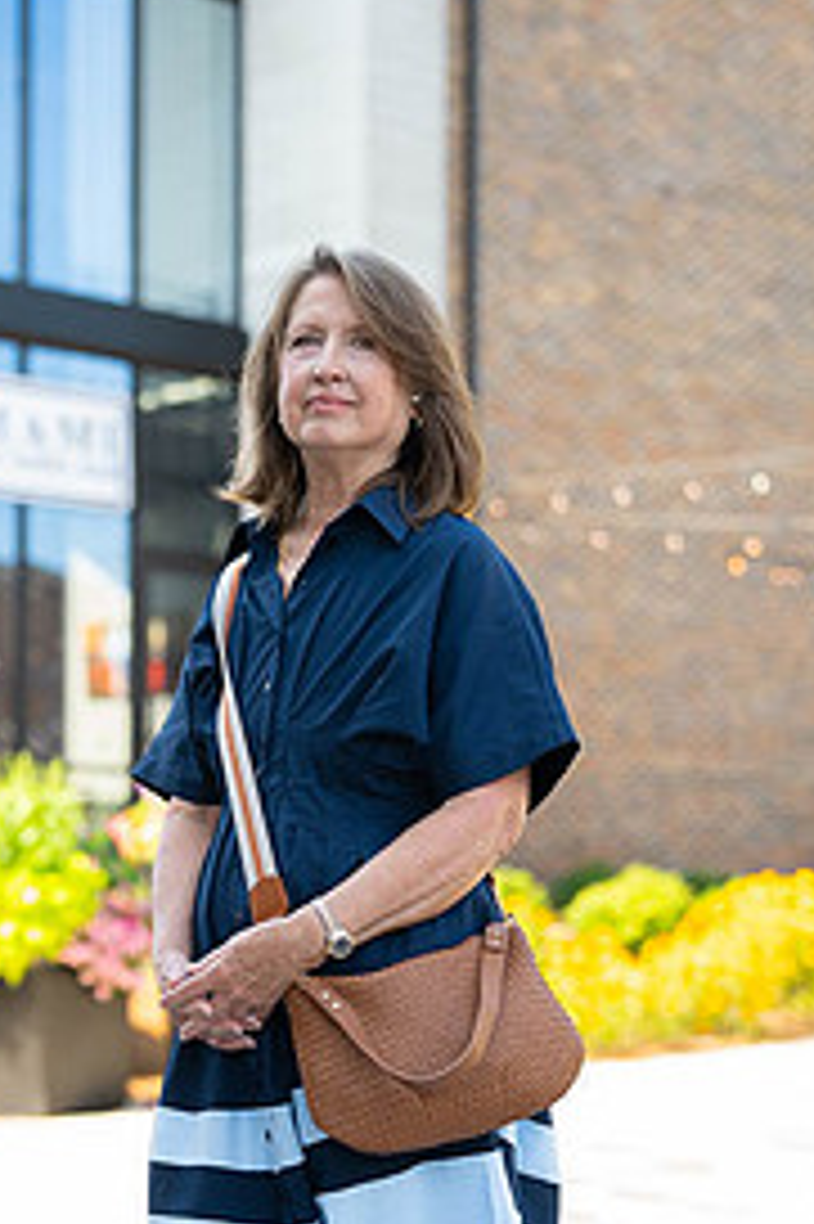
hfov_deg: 16.8
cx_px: 211
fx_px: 2751
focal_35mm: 81
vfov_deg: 24.9
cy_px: 837
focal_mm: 49
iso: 80
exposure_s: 1/500
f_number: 2
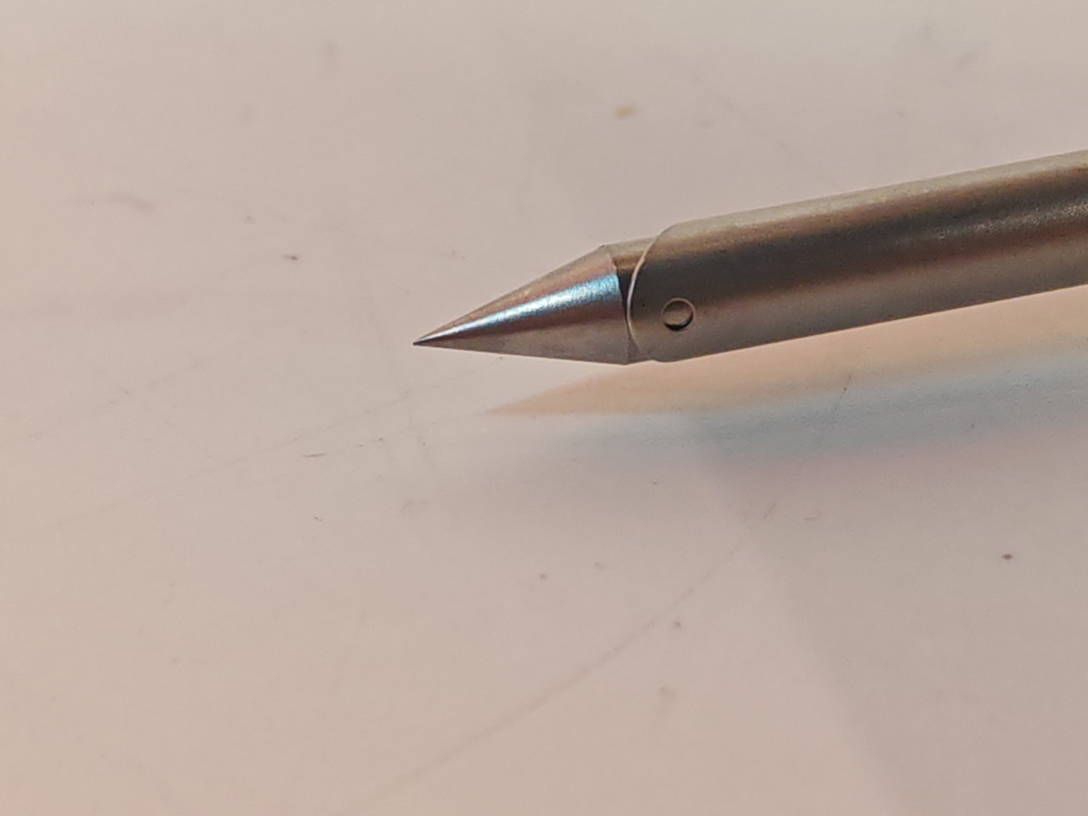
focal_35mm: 106
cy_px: 408
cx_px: 544
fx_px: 3332
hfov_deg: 18.5
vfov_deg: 14.0
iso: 320
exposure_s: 1/100
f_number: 2
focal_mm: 6.83
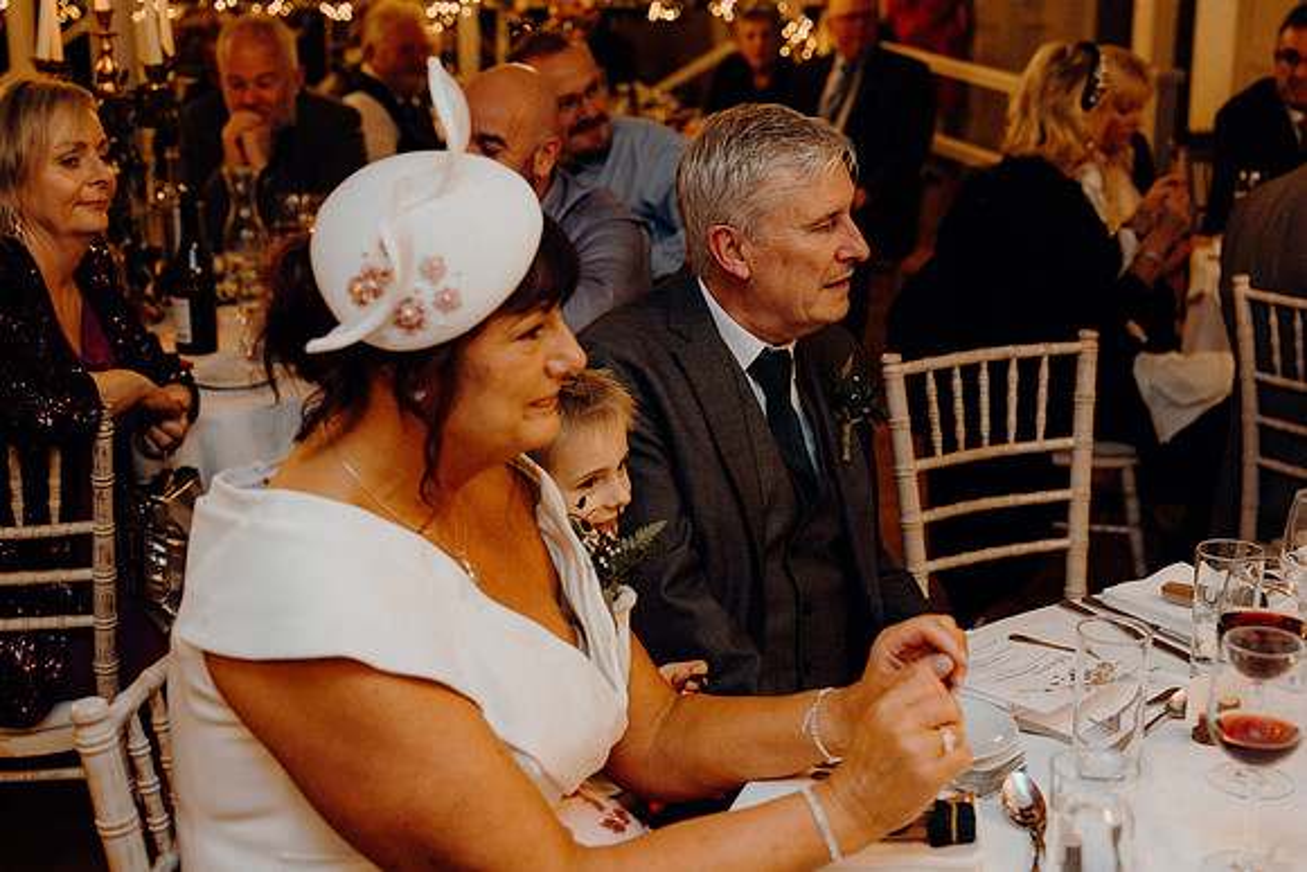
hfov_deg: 39.6
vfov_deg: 27.0
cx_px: 654
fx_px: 1816
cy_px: 436
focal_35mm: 50
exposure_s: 1/160
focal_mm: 50
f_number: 3.5
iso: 2500
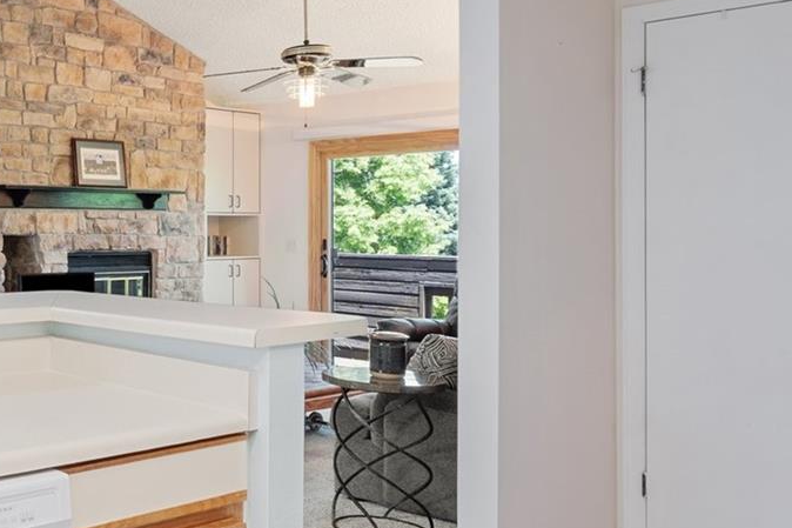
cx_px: -92
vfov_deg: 35.0
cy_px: 232
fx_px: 836
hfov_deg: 40.3
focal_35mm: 38
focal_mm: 16
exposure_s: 1/2
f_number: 6.7
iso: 100
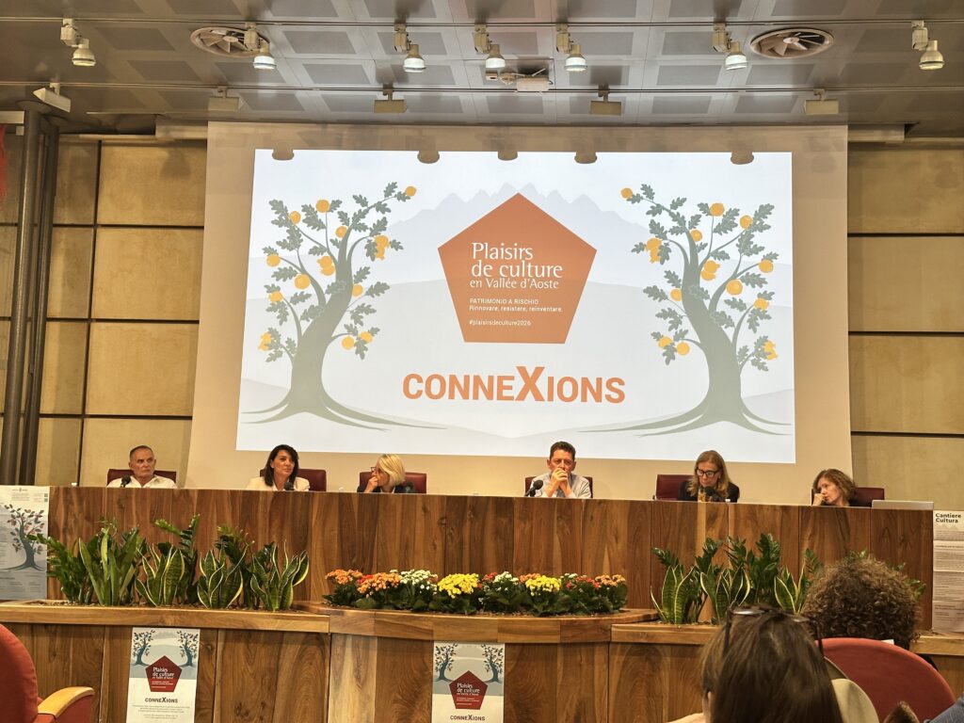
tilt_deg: +6.5
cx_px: 482
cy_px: 362
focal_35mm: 48
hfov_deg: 39.7
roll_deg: -1.1
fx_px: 1337
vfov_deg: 30.3
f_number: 1.78
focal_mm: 6.86
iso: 80
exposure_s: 1/50
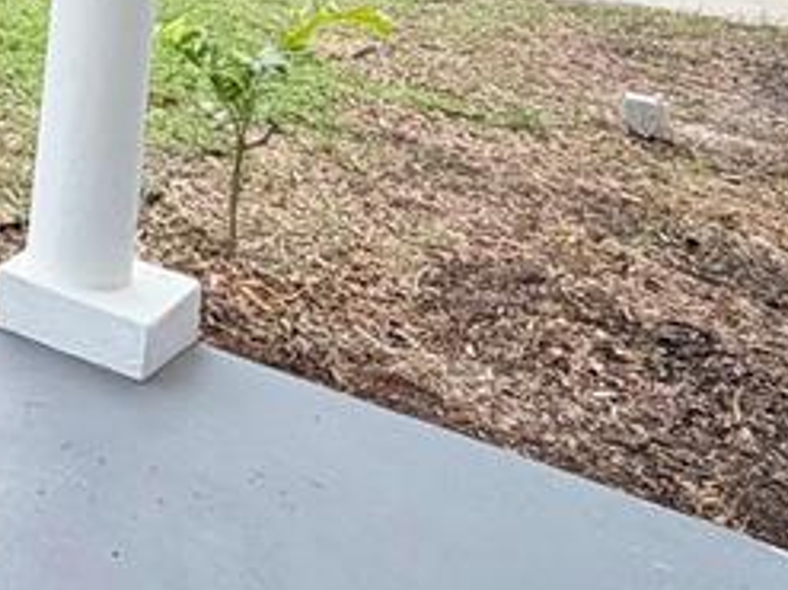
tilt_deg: -3.0
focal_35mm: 58
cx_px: -450
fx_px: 1320
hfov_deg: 24.3
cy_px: -249
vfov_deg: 21.8
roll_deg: -4.5
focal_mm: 2.22
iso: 40
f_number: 2.2
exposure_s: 1/742
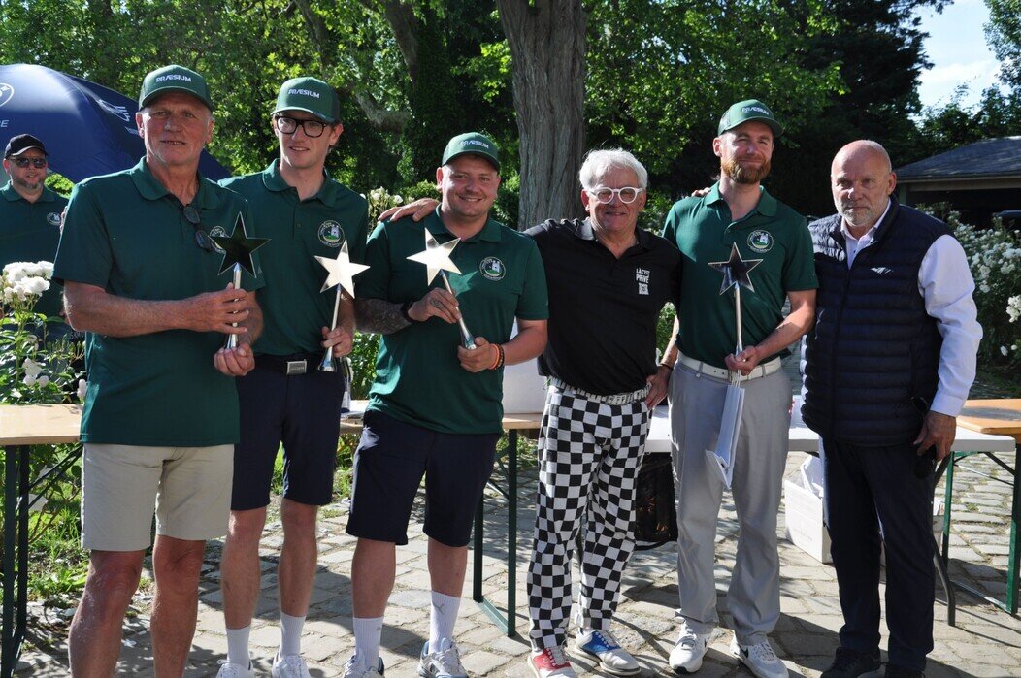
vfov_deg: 29.8
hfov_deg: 43.6
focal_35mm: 45
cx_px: 510
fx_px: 1275
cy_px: 339
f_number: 8
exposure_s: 1/250
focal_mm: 30
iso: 200
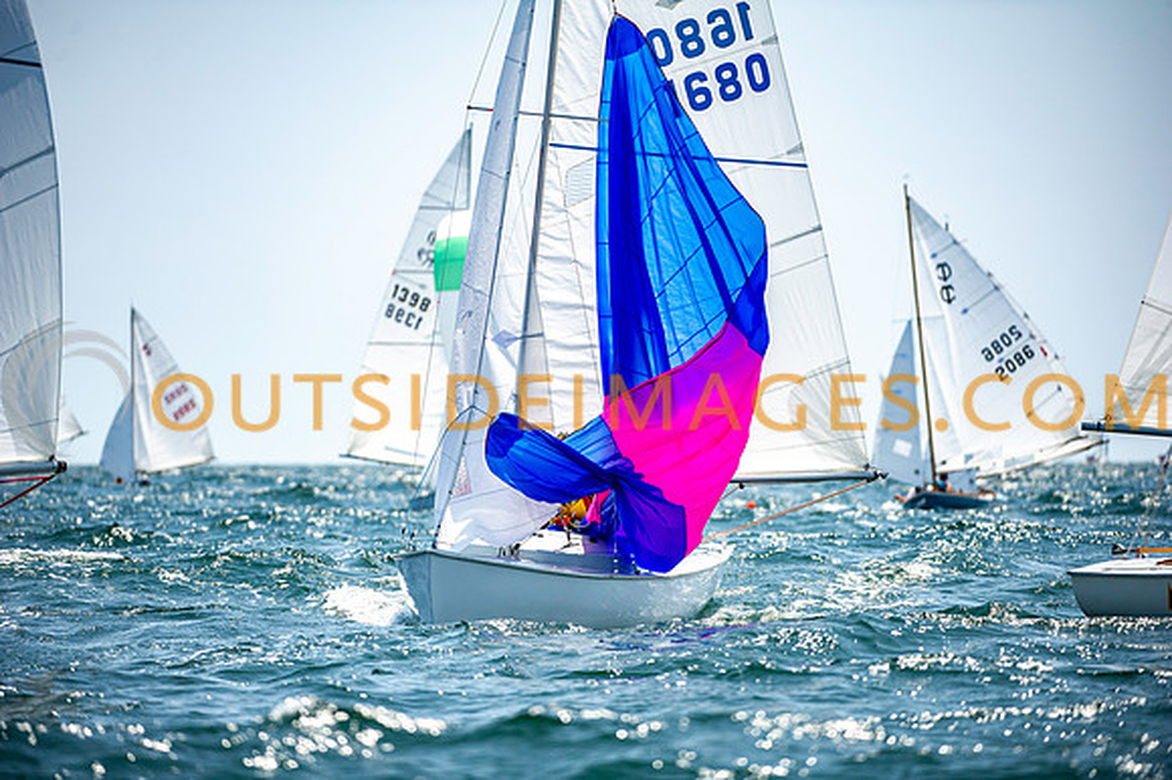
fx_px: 9110
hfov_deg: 7.4
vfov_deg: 4.9
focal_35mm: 280
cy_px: 390
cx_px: 586
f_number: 4.5
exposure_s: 1/3200
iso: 400
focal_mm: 280
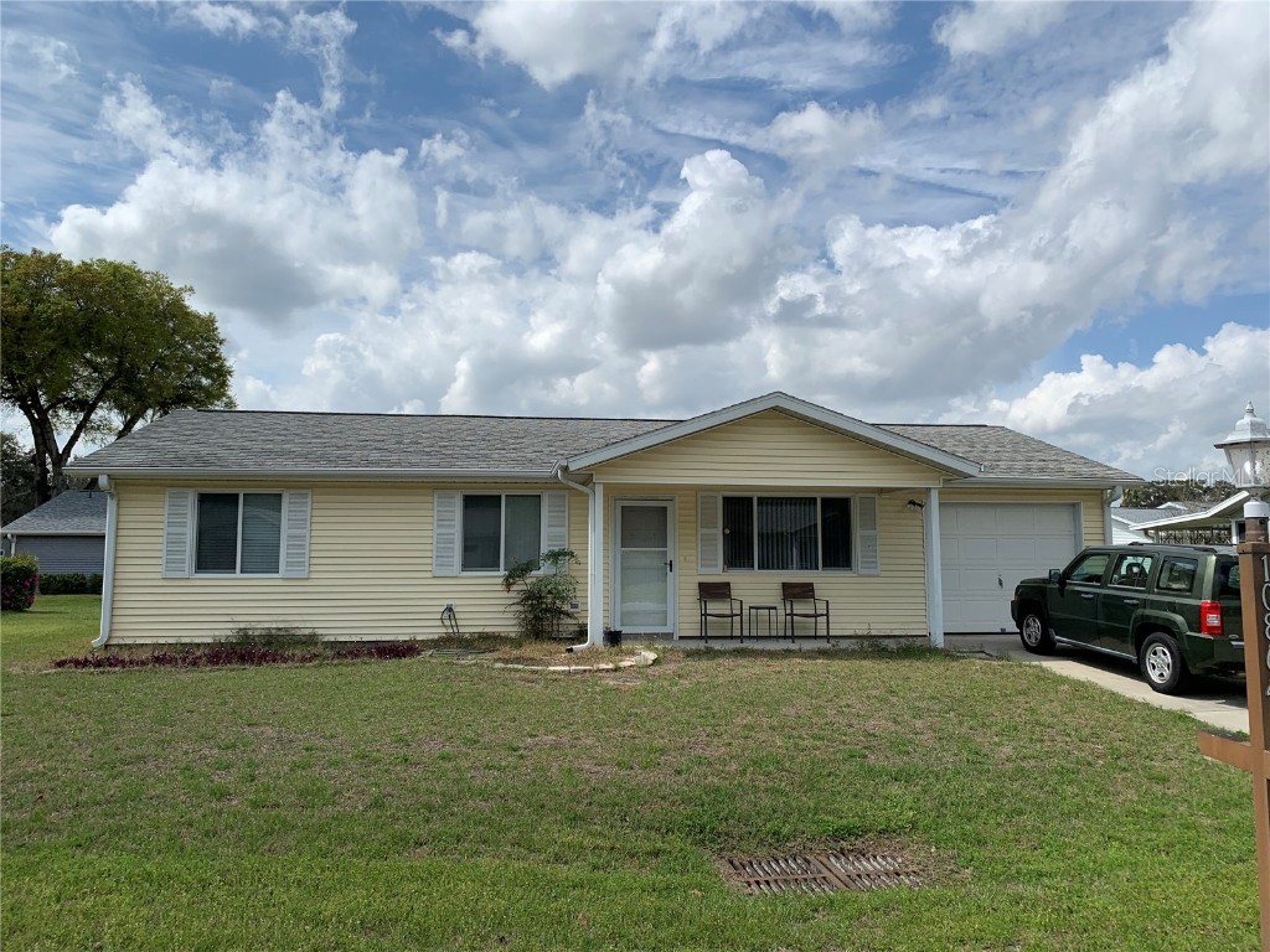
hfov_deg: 67.3
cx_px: 635
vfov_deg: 53.1
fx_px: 954
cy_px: 476
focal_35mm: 26
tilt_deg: +5.9
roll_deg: -0.7
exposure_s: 1/4098
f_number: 1.8
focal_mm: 4.25
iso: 25
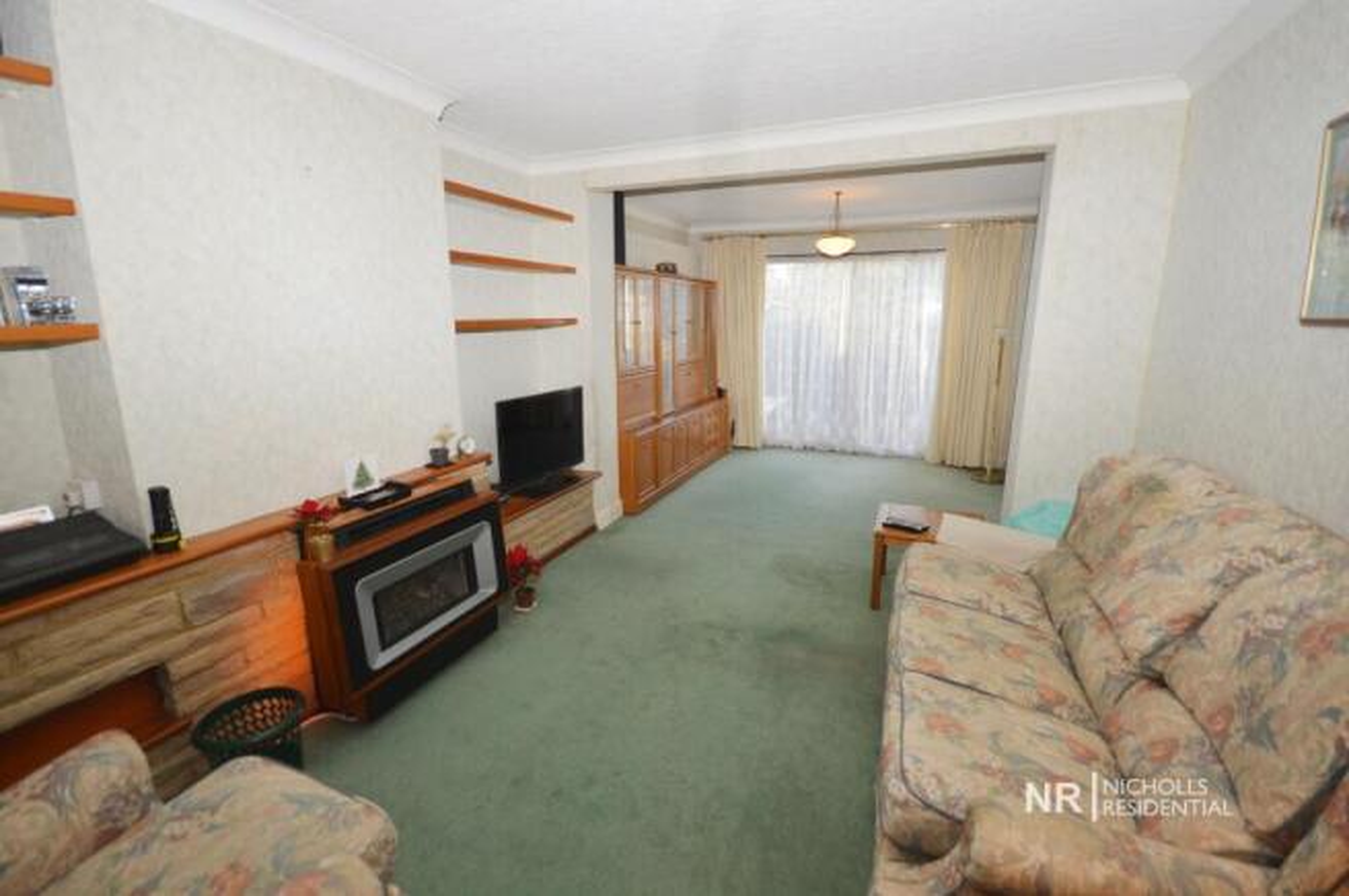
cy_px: 448
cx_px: 674
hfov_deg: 100.4
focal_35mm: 15
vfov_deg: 77.2
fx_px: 562
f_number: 5
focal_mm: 10
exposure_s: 1/125
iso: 400
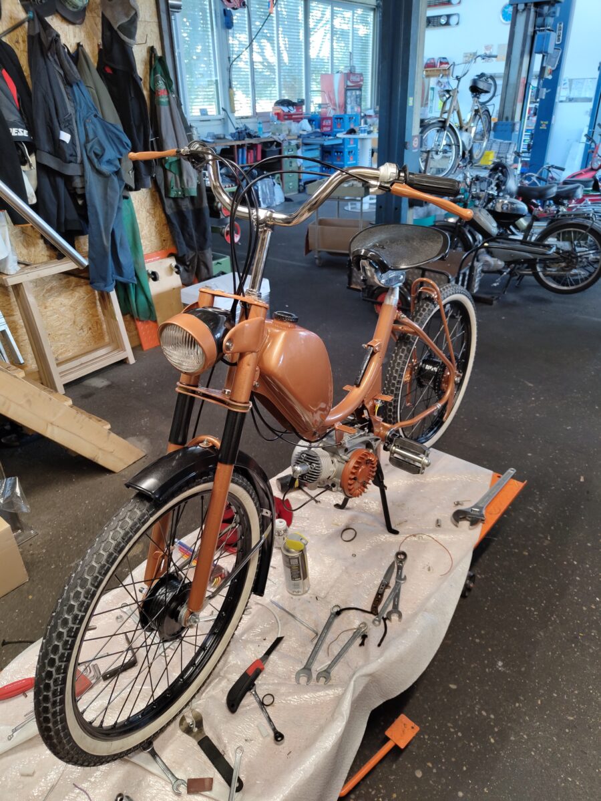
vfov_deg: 71.6
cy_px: 400
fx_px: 556
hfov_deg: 56.8
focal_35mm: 24
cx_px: 300
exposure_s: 1/50
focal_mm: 5.59
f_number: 1.88
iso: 136
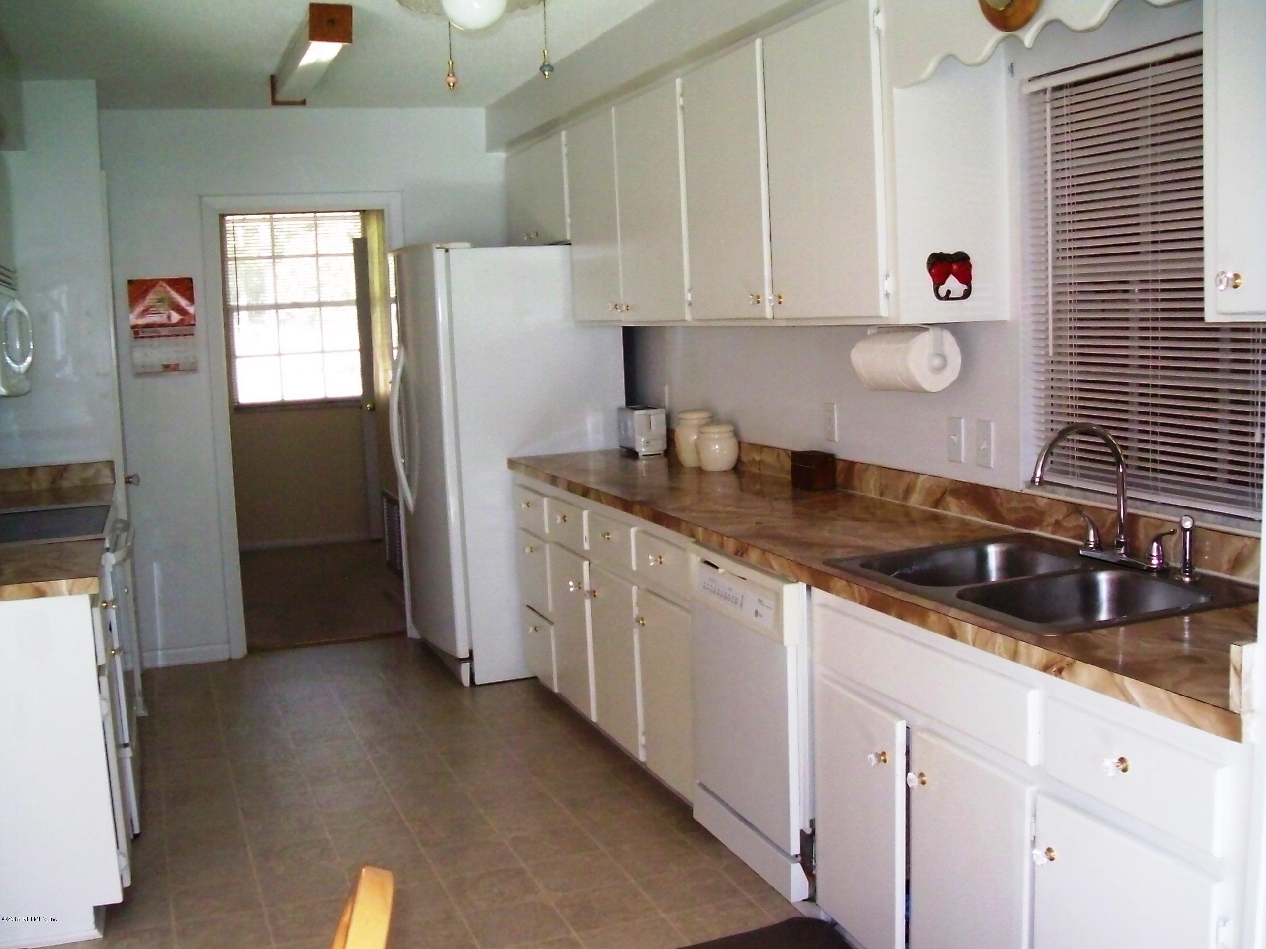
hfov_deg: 51.4
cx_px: 633
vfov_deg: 39.6
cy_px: 474
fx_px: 1316
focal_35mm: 36
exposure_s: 1/64
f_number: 2.7
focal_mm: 6
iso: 160
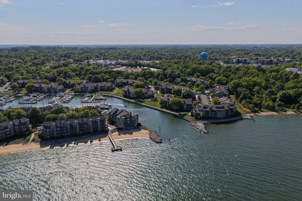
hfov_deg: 65.5
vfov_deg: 46.4
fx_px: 235
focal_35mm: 28
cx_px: 151
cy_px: 100
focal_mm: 14.45
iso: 100
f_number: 2.8
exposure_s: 1/50
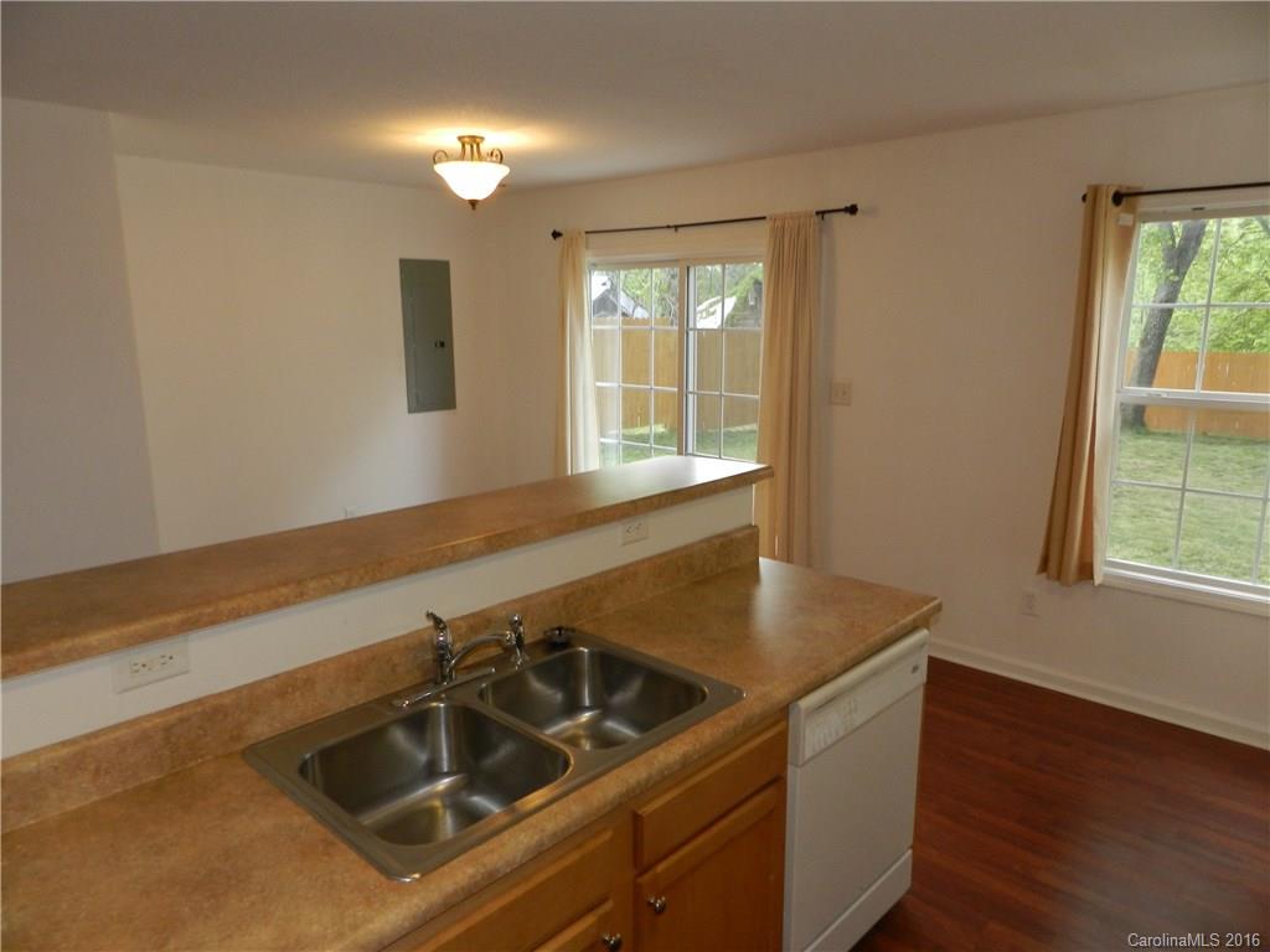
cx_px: 635
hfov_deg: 73.9
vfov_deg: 58.9
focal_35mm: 23
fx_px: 844
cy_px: 476
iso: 200
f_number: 3.4
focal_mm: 4
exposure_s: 1/50
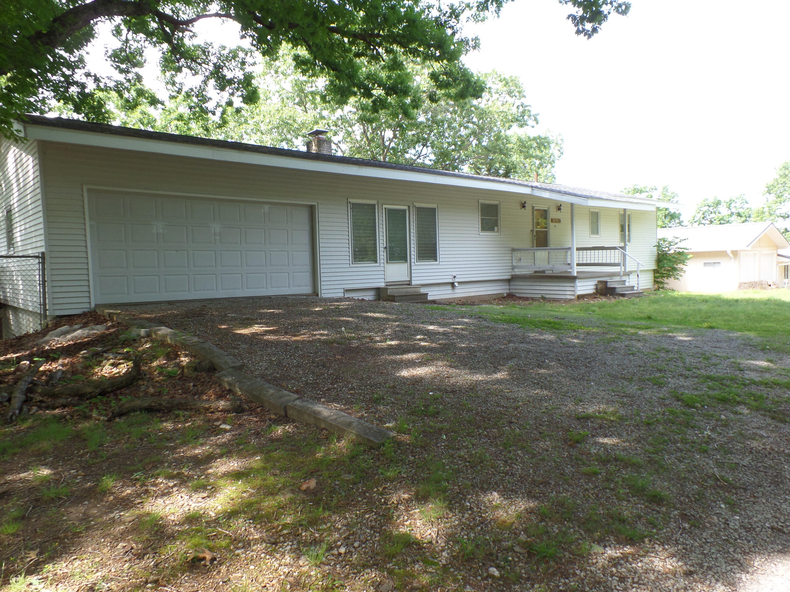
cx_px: 395
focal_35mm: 23
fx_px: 525
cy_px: 296
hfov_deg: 73.9
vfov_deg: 58.9
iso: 100
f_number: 3.5
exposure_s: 1/90
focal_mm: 4.1
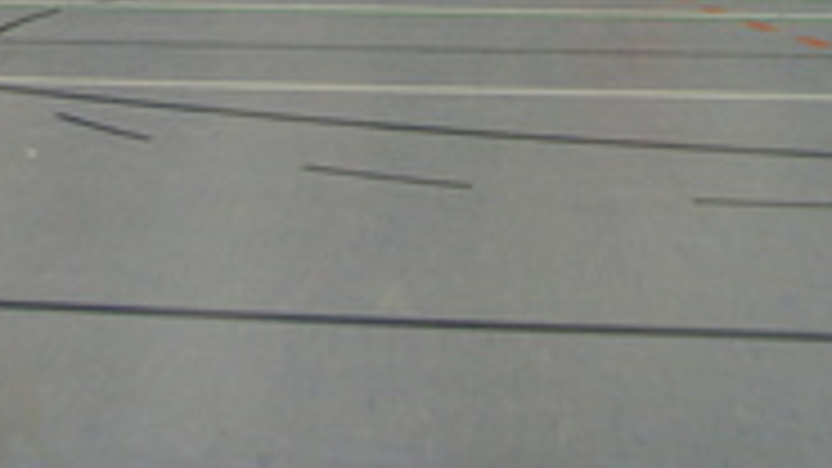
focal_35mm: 115
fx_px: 2537
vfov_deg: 10.1
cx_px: -94
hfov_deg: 17.9
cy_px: -308
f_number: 3.5
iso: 160
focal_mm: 6.6
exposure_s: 1/45
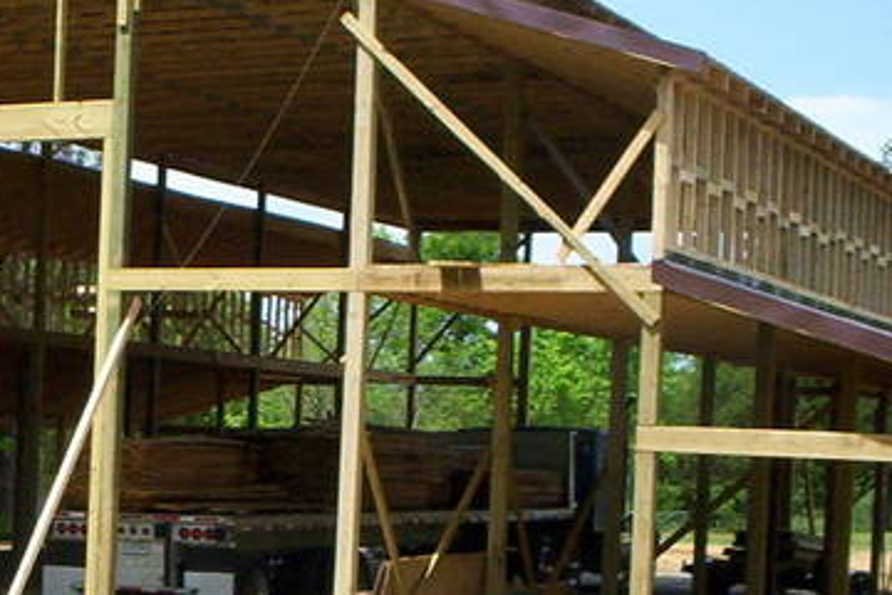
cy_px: 475
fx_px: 2205
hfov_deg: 21.9
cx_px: -45
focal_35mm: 89
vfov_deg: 15.3
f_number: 4.5
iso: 100
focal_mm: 4.99
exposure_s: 1/418
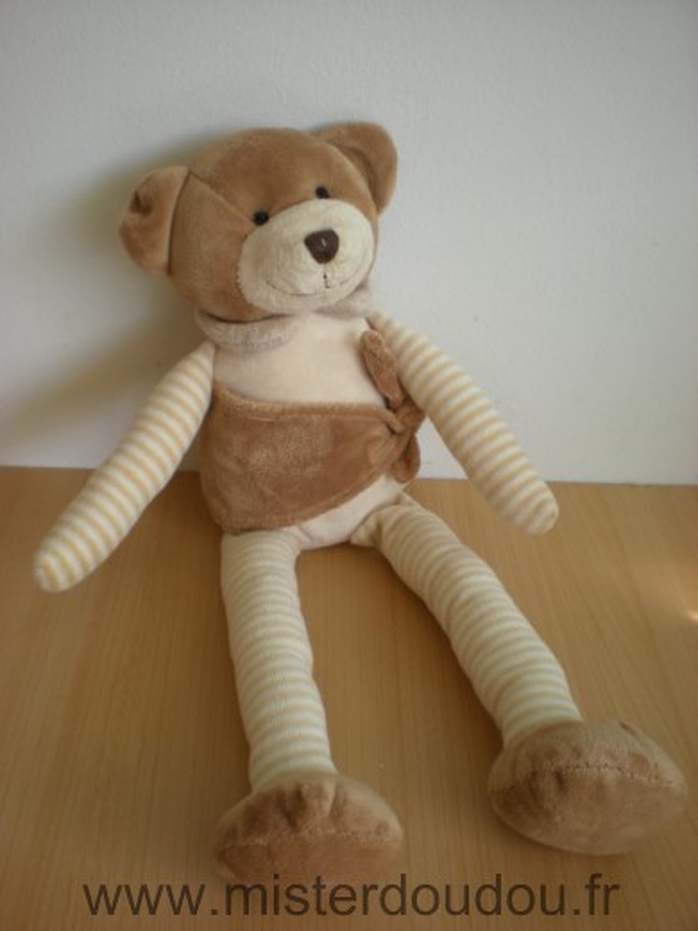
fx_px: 1022
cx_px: 349
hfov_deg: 37.7
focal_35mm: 38
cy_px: 466
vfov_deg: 49.0
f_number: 3.1
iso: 64
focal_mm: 6.3
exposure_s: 1/79.3
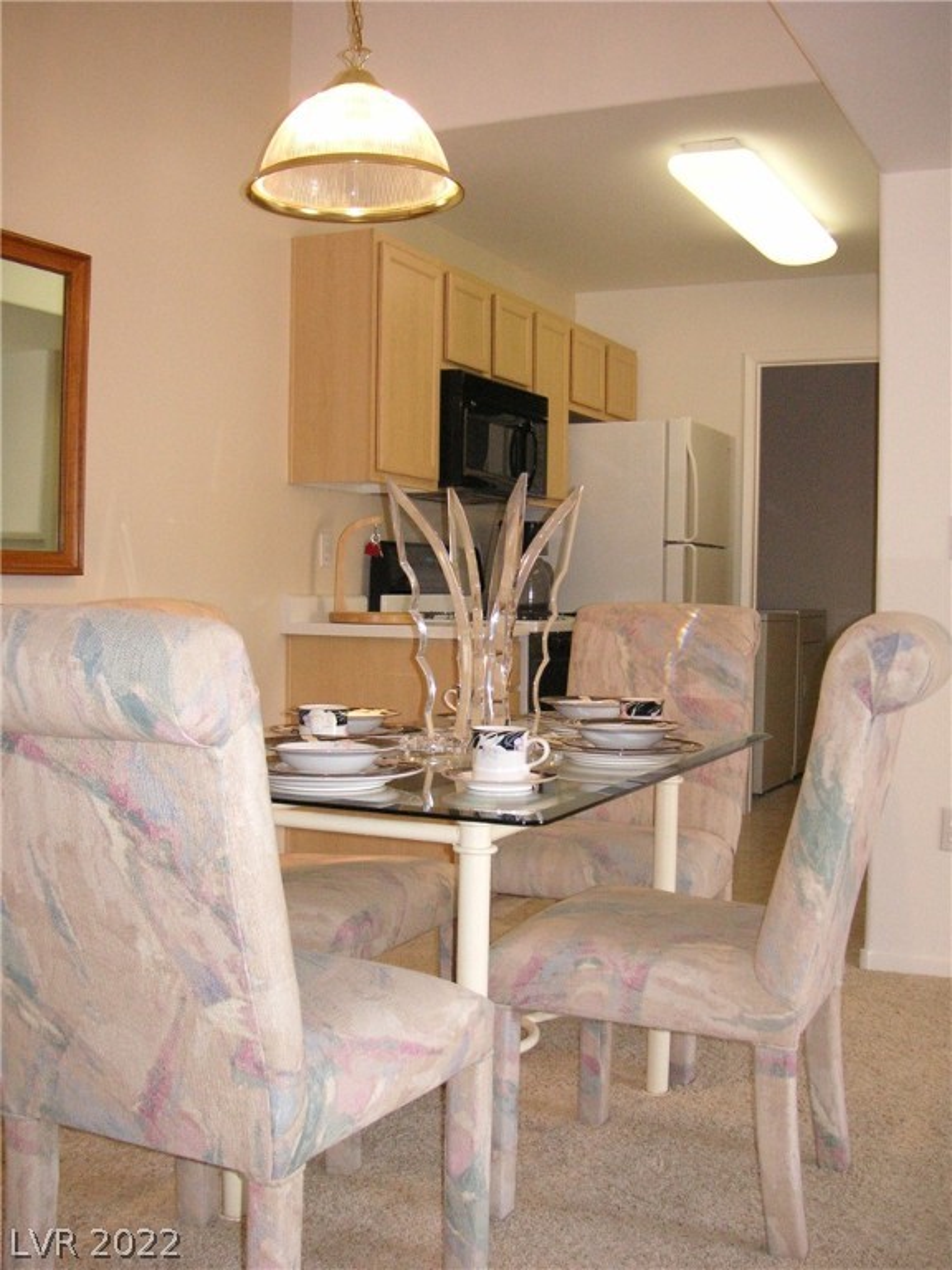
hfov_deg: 38.7
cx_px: 476
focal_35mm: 37
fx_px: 1357
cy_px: 635
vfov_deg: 50.1
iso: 160
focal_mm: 6.1
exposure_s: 1/45
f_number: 2.8
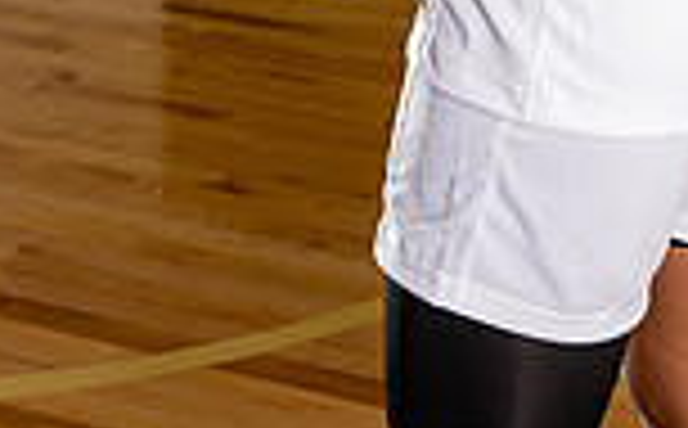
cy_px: -523
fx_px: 1834
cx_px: 621
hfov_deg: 20.8
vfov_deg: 11.5
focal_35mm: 98
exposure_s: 1/200
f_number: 7.1
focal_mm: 32.6
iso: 640
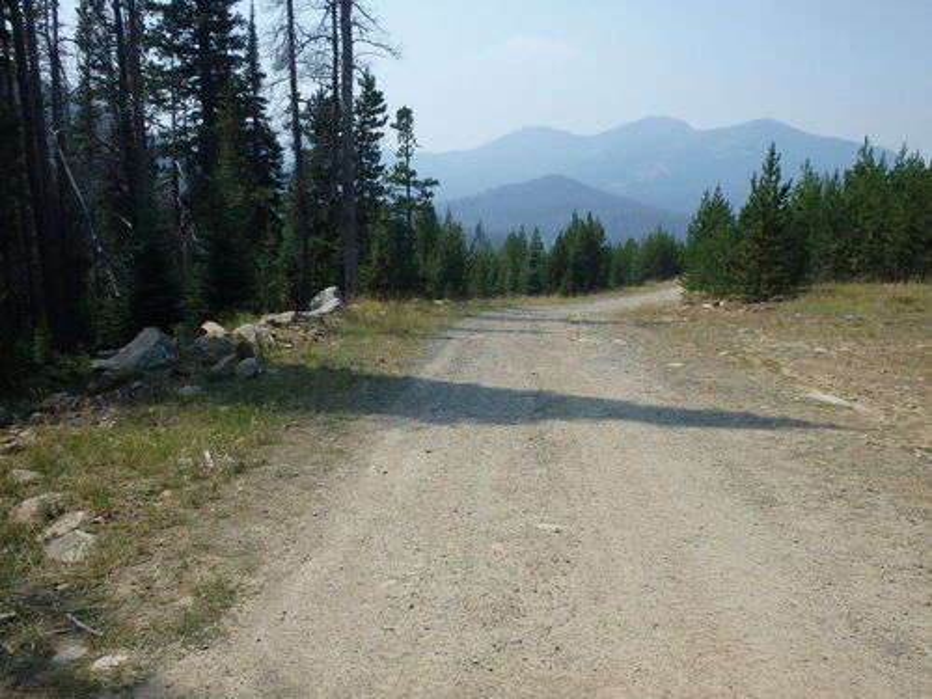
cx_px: 466
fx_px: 754
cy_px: 350
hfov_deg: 63.4
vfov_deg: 49.7
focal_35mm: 28
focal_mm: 5
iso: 125
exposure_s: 1/125
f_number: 11
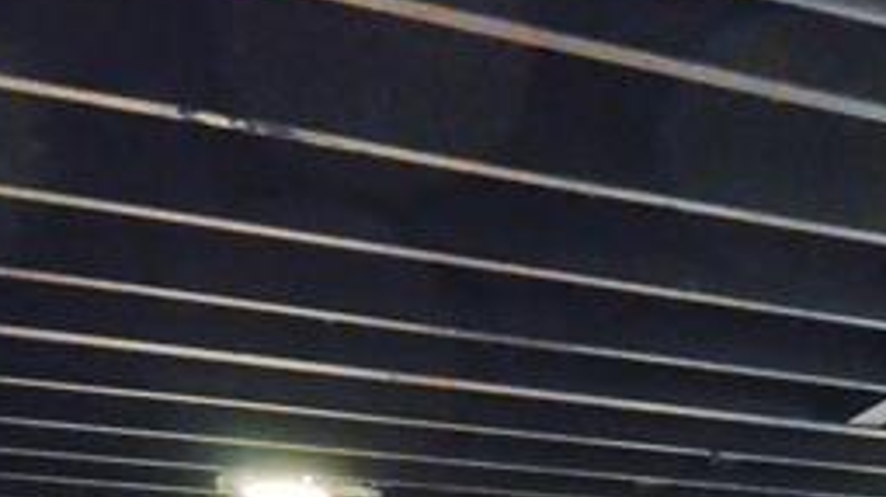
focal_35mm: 63
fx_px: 1479
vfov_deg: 17.3
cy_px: 737
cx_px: 1400
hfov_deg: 24.3
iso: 3200
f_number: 4
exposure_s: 1/15
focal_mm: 10
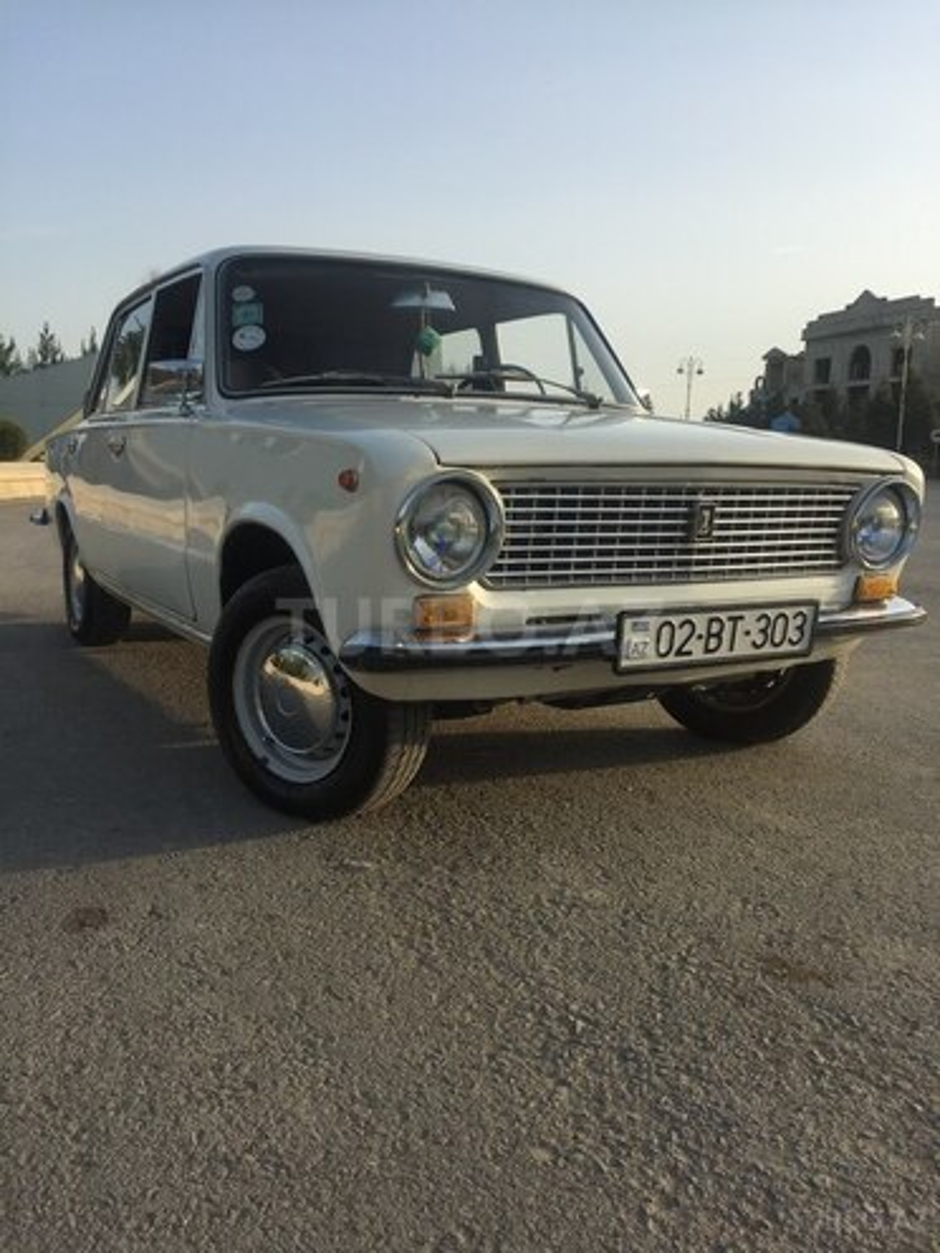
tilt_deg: -8.0
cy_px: 626
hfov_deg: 48.2
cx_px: 470
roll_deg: -1.8
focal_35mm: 29
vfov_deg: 61.7
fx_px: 1050
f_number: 2.2
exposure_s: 1/1041
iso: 32
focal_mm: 4.15
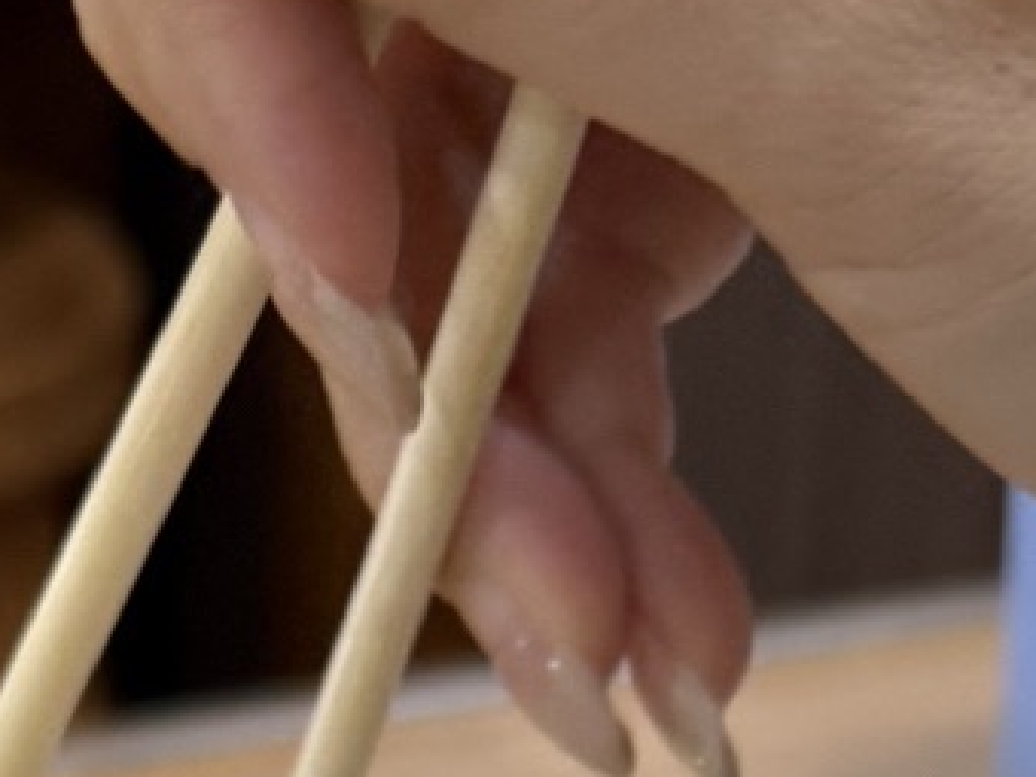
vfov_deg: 8.0
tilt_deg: -46.5
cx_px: 34
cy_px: 2761
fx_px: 4220
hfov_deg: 13.8
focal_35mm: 141
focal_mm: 6.76
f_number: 1.78
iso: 200
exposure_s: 1/100
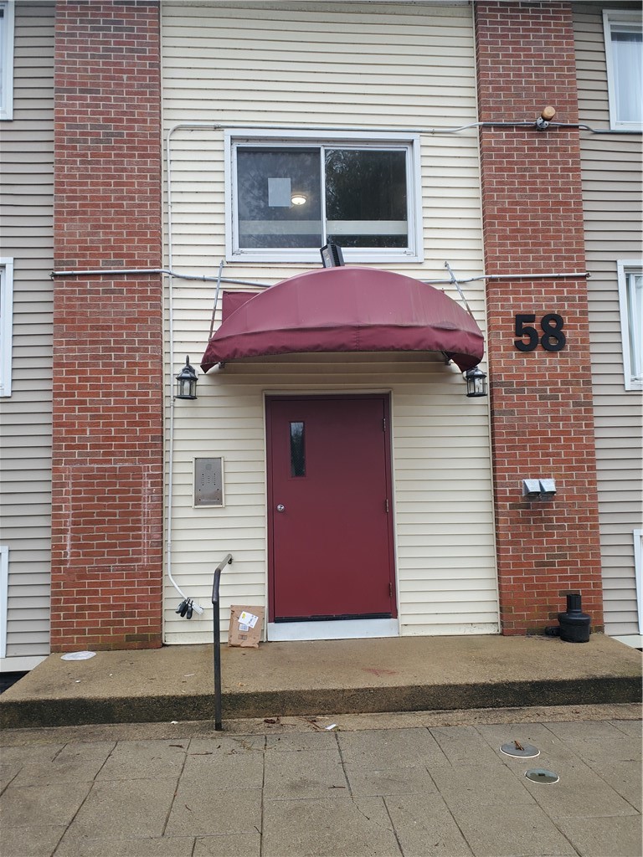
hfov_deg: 53.1
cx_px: 322
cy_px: 428
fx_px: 644
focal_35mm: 26
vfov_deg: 67.3
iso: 64
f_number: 2.4
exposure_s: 1/120
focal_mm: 4.3
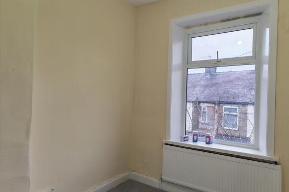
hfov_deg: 73.8
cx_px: 144
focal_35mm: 24
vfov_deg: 53.1
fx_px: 193
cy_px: 96
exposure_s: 1/200
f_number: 1.6
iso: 50
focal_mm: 5.4
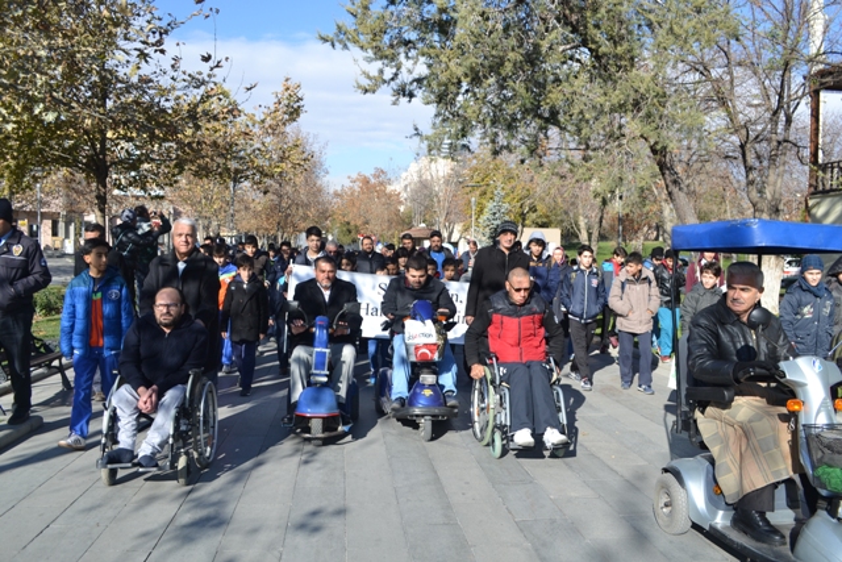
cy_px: 281
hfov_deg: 67.4
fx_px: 632
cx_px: 421
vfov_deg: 48.0
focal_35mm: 27
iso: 100
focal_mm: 18
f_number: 7.1
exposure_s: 1/200
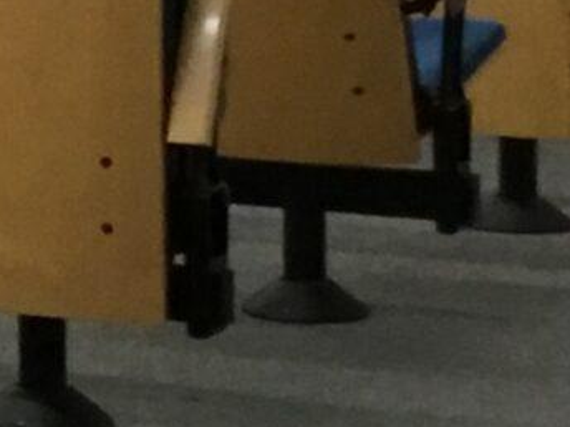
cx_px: -915
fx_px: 3804
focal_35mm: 231
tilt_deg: -4.1
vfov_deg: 6.4
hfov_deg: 7.8
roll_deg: +2.4
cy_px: -122
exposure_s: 1/33
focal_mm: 3.3
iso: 125
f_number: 2.4
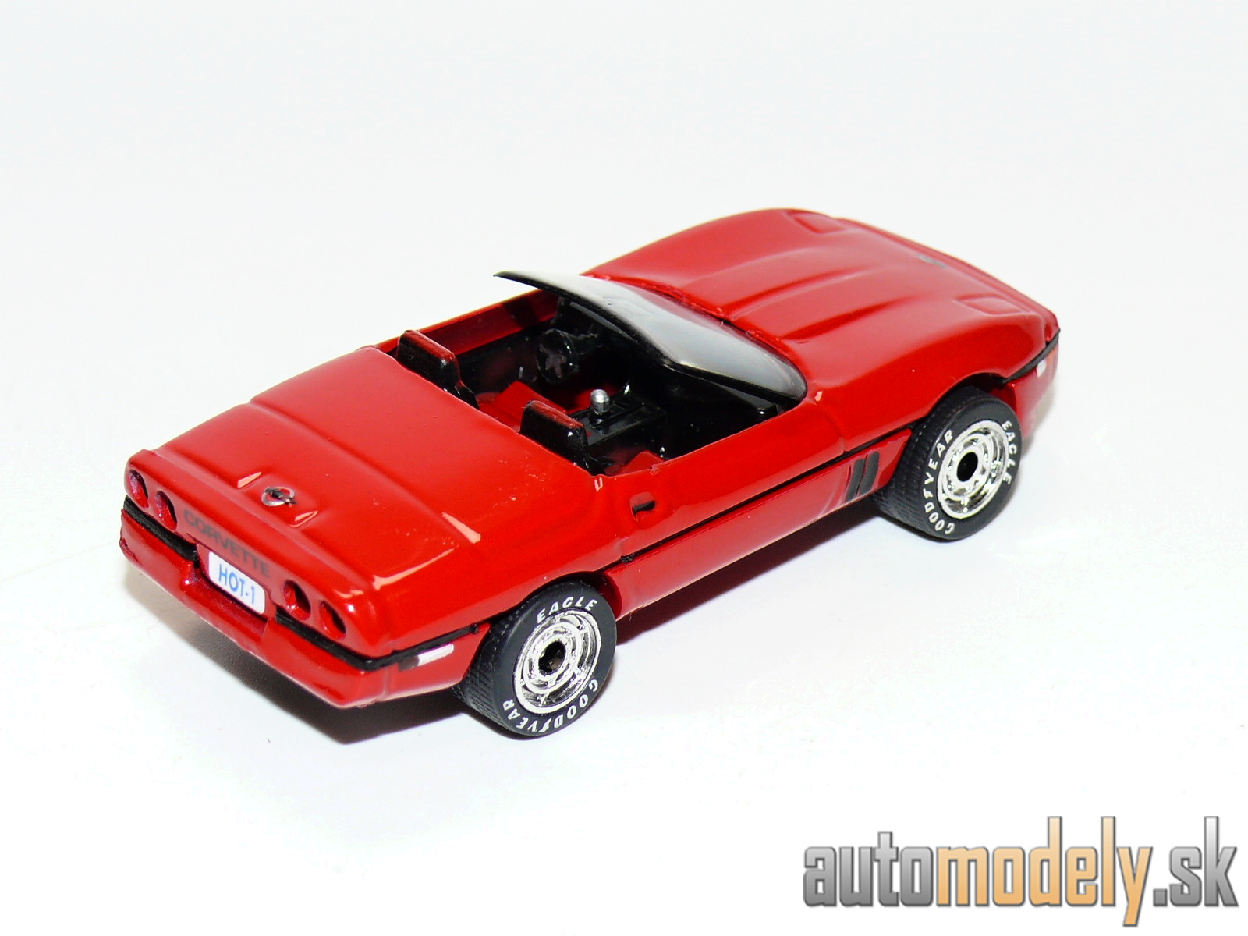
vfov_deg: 15.2
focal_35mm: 97
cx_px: 624
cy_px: 468
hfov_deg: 20.2
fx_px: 3497
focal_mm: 13.1
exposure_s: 1/30
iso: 100
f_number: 4
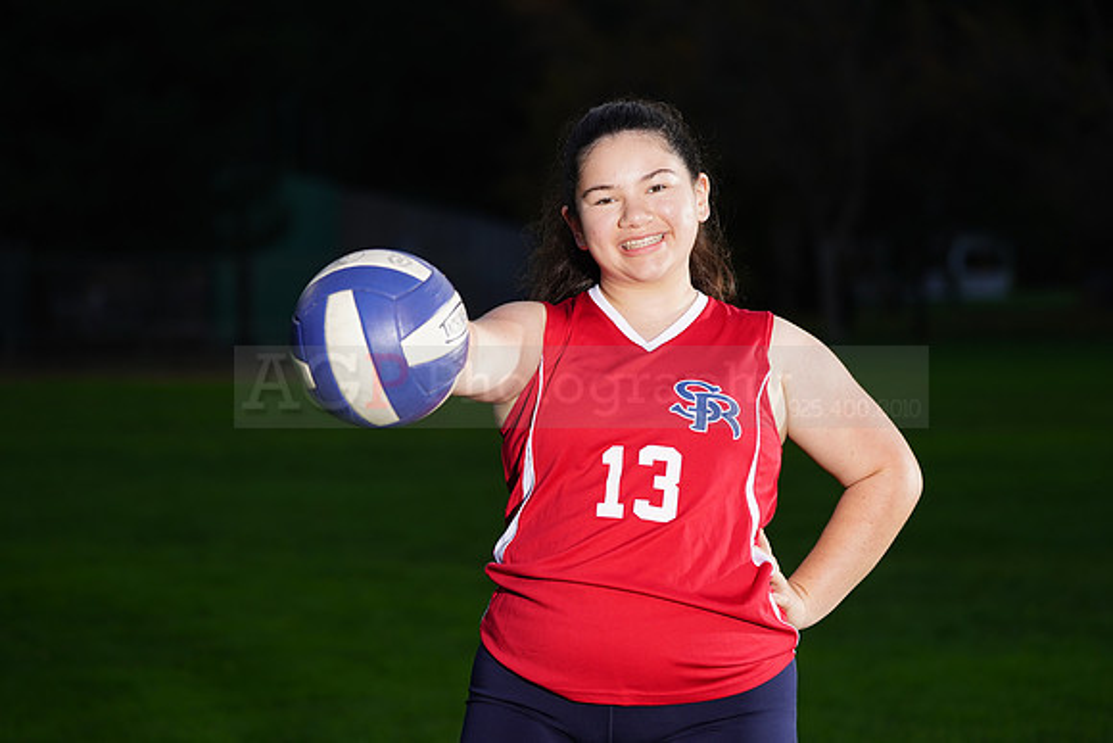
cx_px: 556
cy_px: 372
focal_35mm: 158
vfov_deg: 8.7
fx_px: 4886
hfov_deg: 13.0
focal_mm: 158
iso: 320
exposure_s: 1/125
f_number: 5
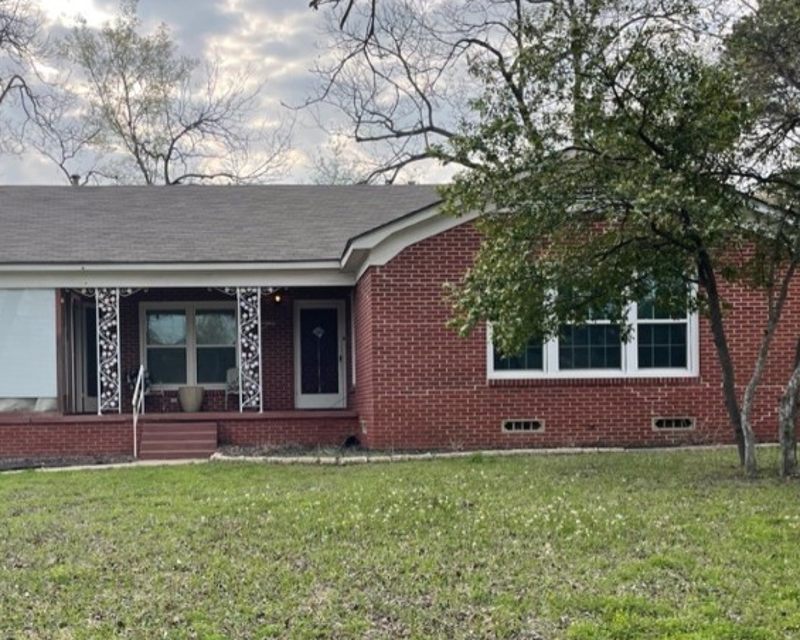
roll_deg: +1.2
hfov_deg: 40.0
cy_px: 438
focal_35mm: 46
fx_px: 1089
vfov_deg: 32.4
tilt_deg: -0.3
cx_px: 293
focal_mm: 4.2
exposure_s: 1/1221
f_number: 1.6
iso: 32
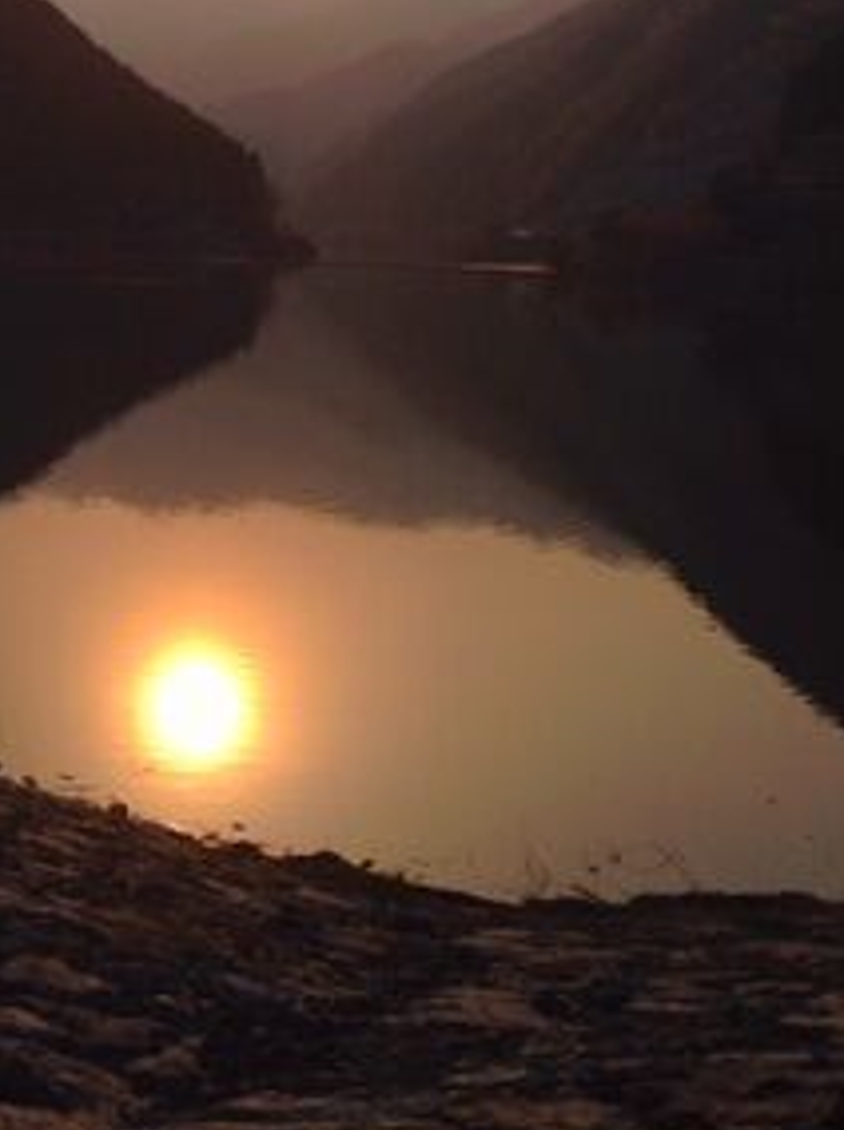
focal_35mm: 62
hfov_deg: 23.2
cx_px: 141
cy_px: 273
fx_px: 2022
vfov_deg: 30.7
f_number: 2.4
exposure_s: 1/3390
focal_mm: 4.12
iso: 50
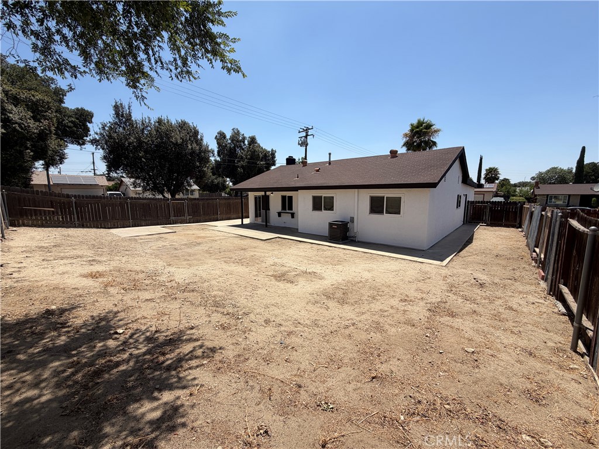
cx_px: 300
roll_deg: +1.9
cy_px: 224
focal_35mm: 14
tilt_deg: -6.6
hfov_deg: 102.1
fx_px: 242
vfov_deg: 85.7
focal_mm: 2.22
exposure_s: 1/970
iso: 20
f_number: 2.2
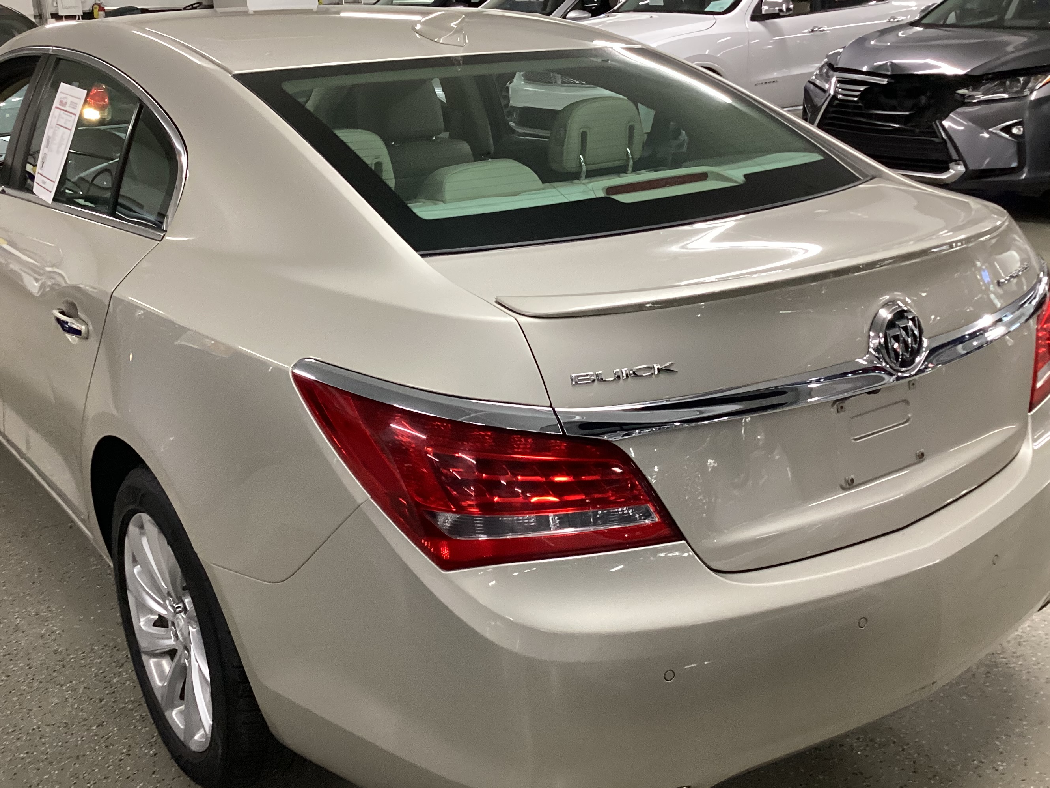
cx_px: 492
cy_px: 408
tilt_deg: -20.3
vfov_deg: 37.7
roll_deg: +0.6
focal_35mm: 38
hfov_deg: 48.9
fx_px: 1153
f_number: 2.4
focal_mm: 3.3
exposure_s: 1/60
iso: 320
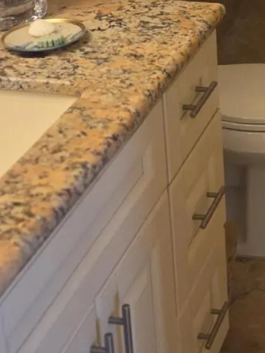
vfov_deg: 20.8
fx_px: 919
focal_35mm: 90
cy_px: -33
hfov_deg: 15.6
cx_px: 348
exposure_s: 1/120
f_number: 1.8
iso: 320
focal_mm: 5.4
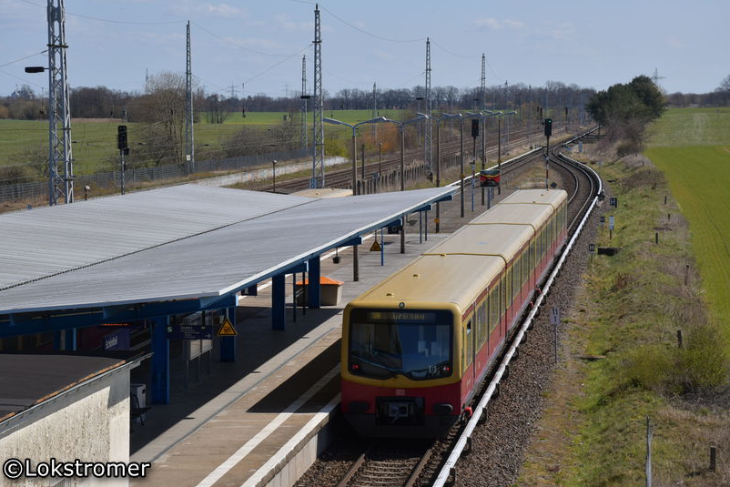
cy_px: 243
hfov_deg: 20.4
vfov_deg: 13.7
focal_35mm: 100
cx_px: 363
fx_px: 2028
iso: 200
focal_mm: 66
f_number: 11
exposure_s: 1/640
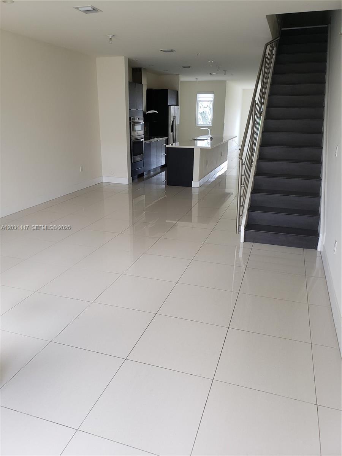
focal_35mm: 26
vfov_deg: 67.3
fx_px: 343
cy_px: 228
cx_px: 171
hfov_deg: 53.1
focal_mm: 4.3
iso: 125
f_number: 2.4
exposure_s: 1/50
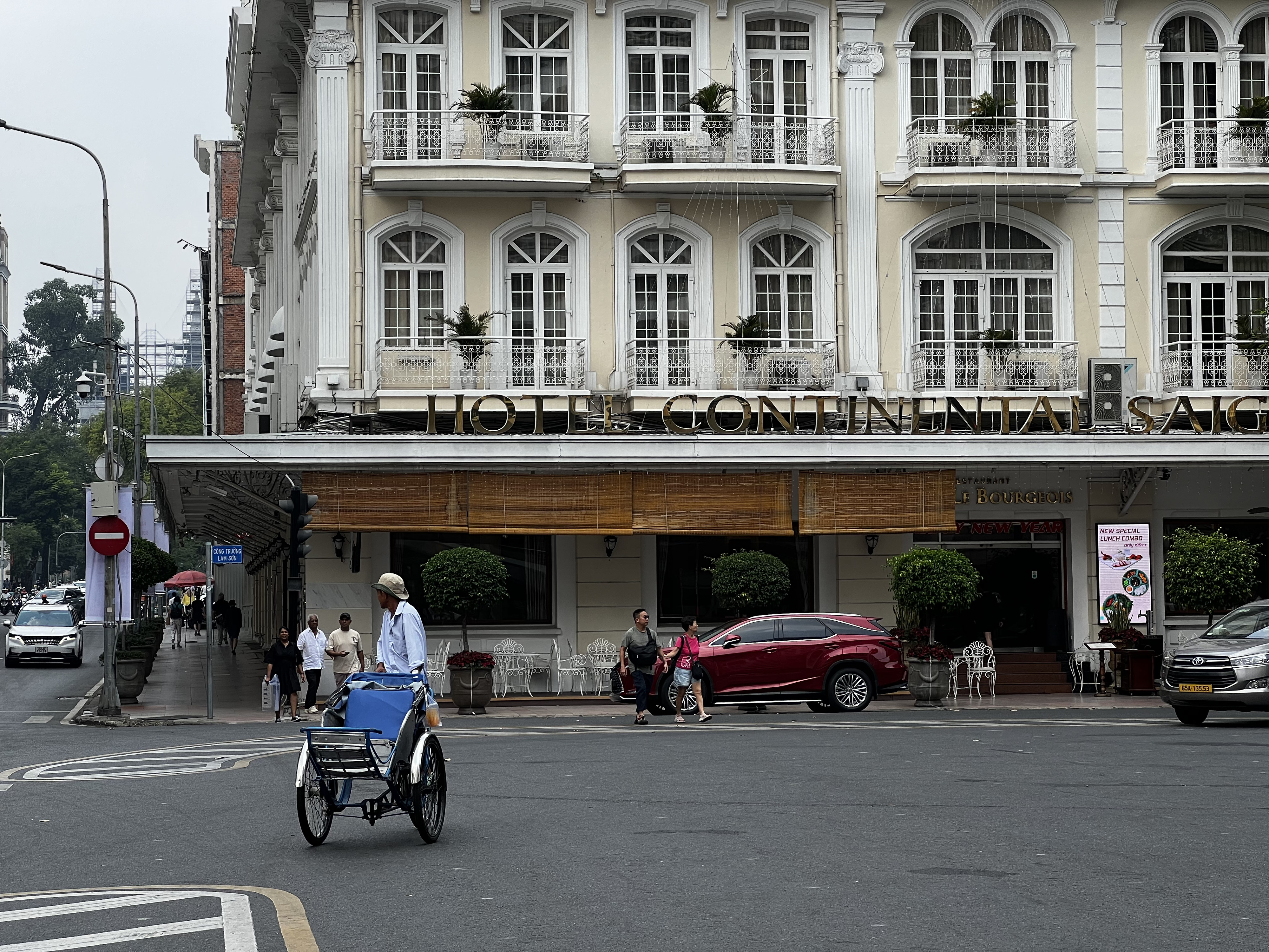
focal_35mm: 77
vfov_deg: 19.1
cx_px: 634
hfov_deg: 25.3
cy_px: 476
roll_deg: +1.0
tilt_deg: +3.6
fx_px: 2823
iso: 32
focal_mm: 9
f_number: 2.8
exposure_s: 1/266
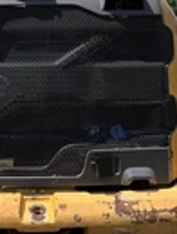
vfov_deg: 41.4
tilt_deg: -1.6
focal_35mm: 43
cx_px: 29
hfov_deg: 32.5
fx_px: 292
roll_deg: -2.1
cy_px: 38
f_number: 2.2
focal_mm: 2.22
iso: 40
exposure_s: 1/868
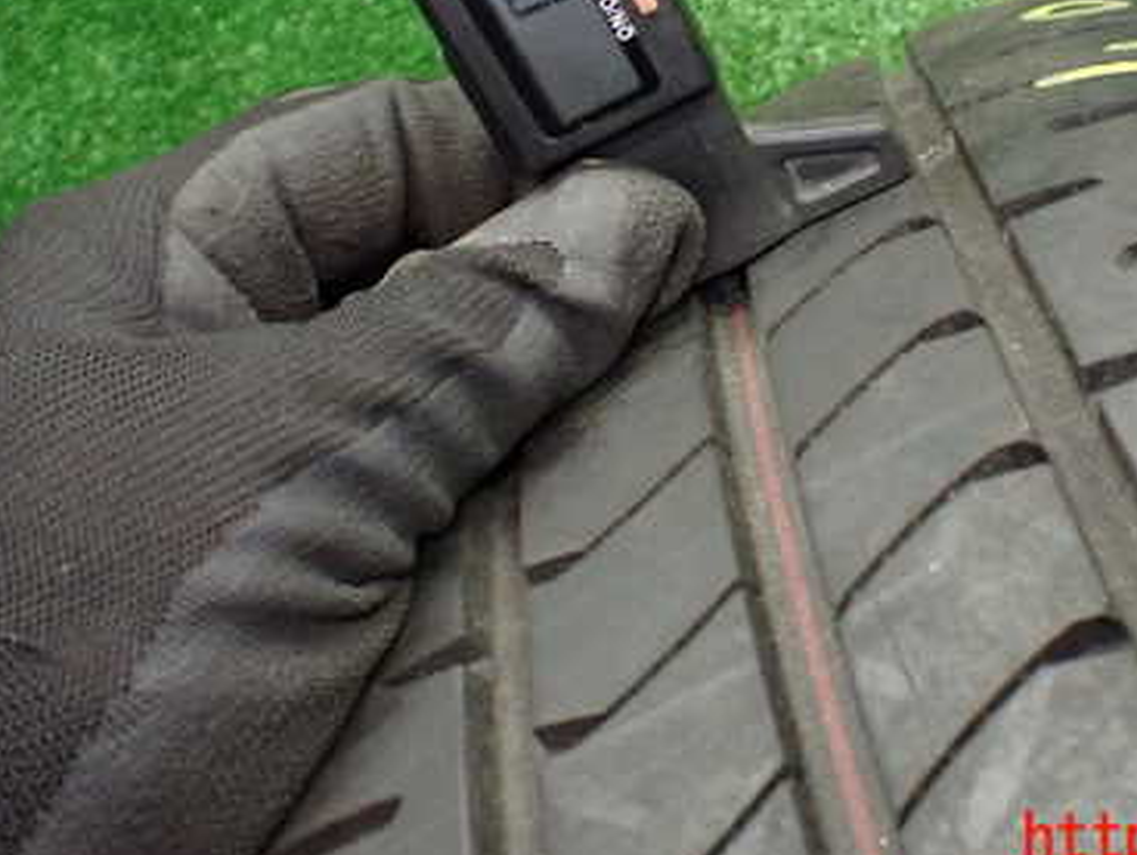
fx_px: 1611
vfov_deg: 29.1
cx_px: 793
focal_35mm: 49
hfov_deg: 38.3
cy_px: 183
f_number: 2.3
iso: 800
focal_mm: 5.4
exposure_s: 1/125
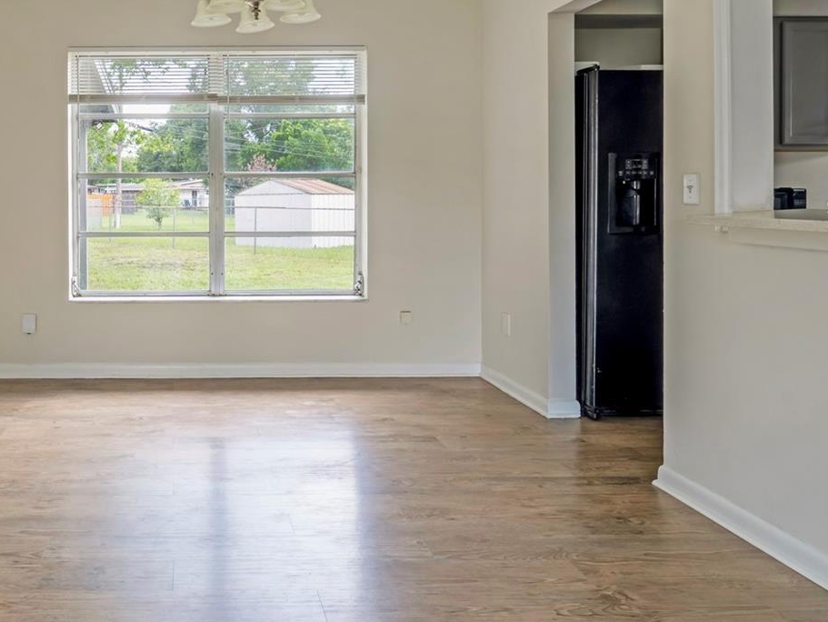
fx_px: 666
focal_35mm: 28
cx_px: 180
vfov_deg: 49.2
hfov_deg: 59.3
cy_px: 207
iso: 250
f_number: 9
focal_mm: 11
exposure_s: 1/250
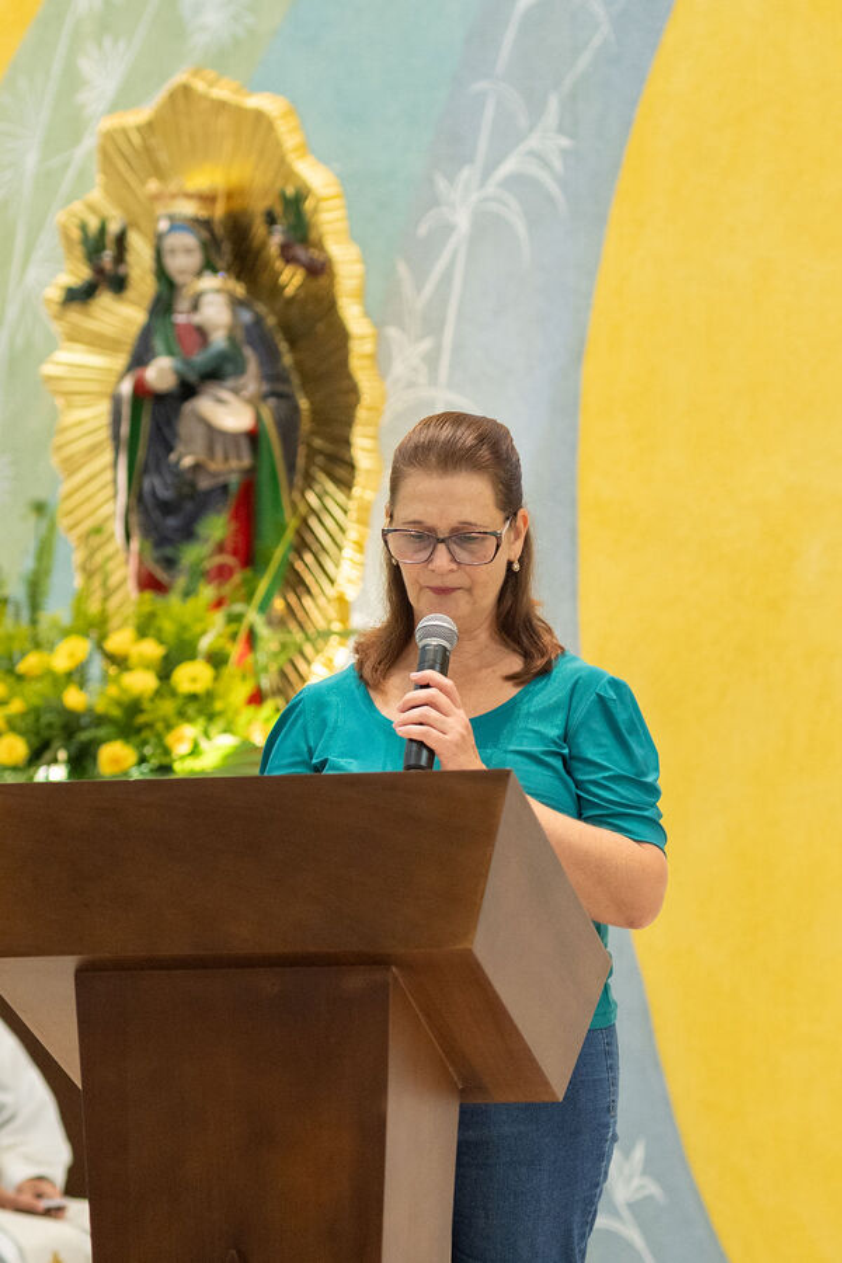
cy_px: 632
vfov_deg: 16.1
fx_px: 4455
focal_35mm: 127
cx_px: 421
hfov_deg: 10.8
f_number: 3.2
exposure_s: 1/200
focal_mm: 85
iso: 2000
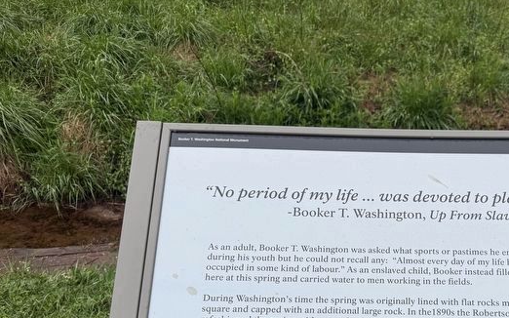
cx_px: 389
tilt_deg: -36.0
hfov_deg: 48.2
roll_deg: -1.4
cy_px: 291
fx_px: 541
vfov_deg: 31.1
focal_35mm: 39
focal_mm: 6.76
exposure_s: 1/1410
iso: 80
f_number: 1.78
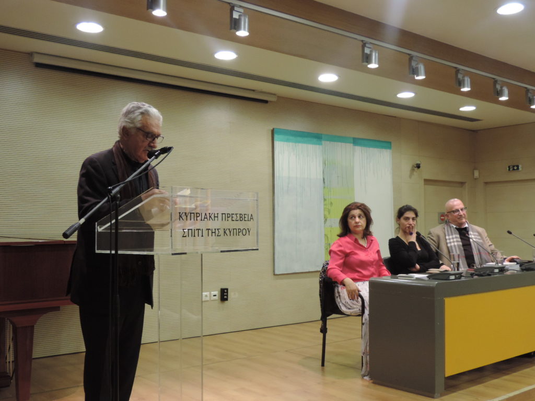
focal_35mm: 40
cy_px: 200
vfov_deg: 36.0
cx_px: 268
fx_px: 618
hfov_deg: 46.8
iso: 400
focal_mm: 7.1
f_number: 3.3
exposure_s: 1/40
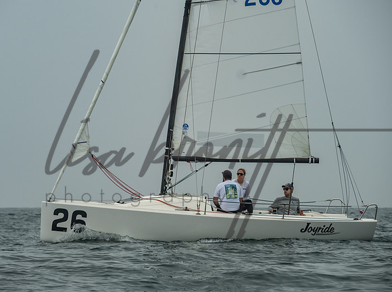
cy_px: 160
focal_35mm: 246
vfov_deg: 6.0
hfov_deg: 8.1
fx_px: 2784
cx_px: 176
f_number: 9
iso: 800
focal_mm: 200
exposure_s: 1/1600
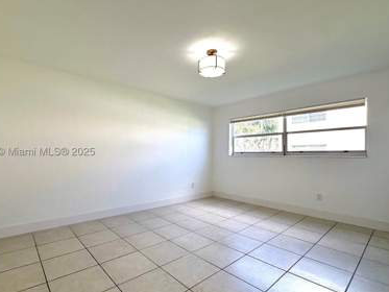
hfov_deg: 87.7
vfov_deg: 71.6
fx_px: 202
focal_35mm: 18
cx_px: 187
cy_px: 153
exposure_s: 1/176
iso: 50
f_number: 2.2
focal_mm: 2.22
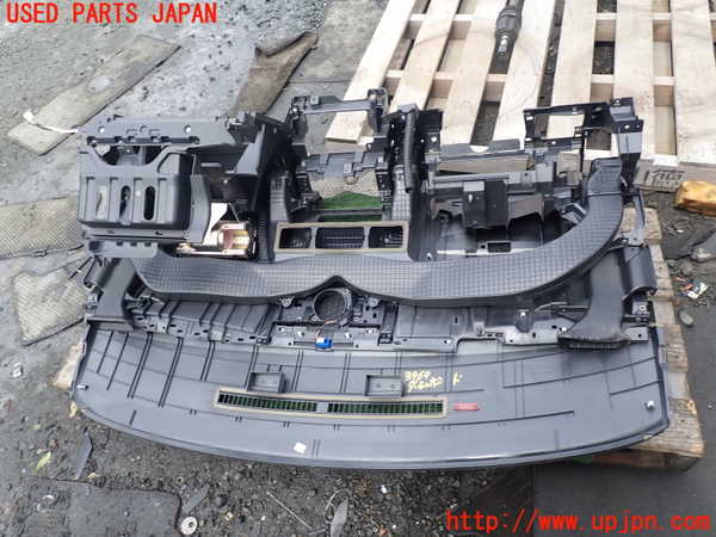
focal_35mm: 25
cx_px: 358
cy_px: 268
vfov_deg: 54.9
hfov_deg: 69.4
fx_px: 517
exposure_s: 1/400
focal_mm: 4.5
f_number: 2.8
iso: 100
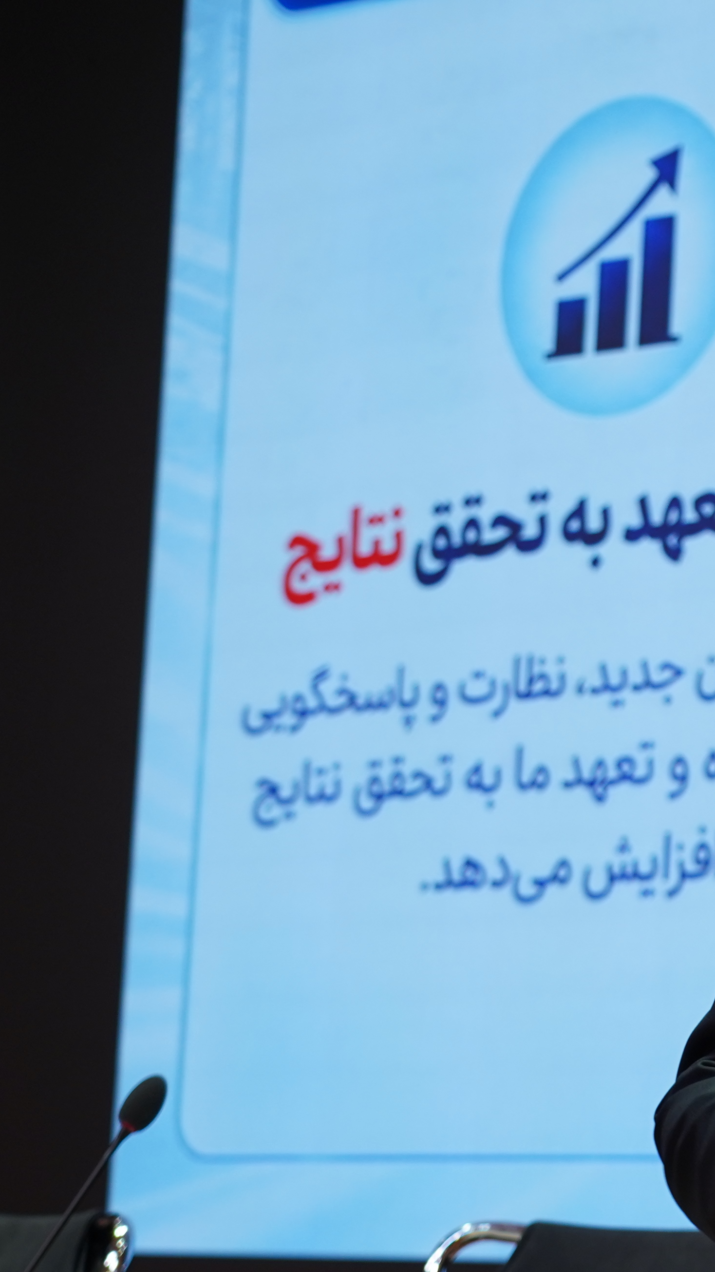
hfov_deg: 8.6
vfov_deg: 15.5
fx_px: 4685
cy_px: 637
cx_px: 836
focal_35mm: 139
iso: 640
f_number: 4
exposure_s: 1/100
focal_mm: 59
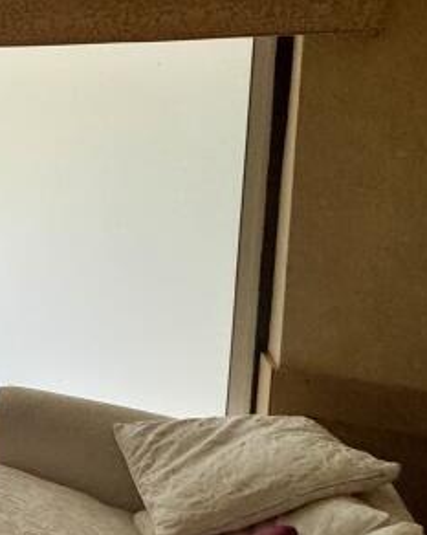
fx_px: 759
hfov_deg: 20.4
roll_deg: -0.9
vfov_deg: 38.3
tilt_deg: -3.6
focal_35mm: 48
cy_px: 174
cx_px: -370
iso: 250
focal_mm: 2.22
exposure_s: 1/99
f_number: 2.2
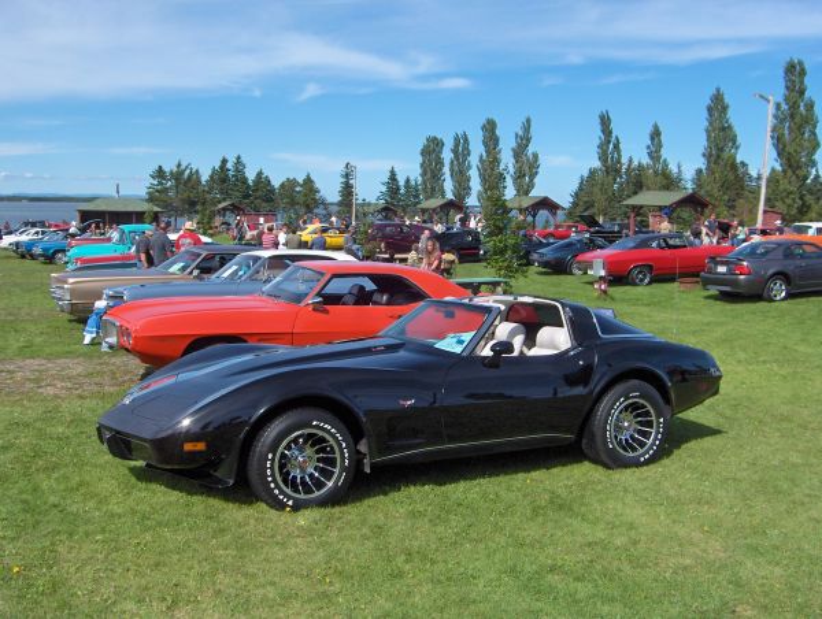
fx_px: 928
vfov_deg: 36.9
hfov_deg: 47.8
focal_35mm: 39
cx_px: 411
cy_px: 310
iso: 100
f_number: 4.8
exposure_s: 1/617
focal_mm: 8
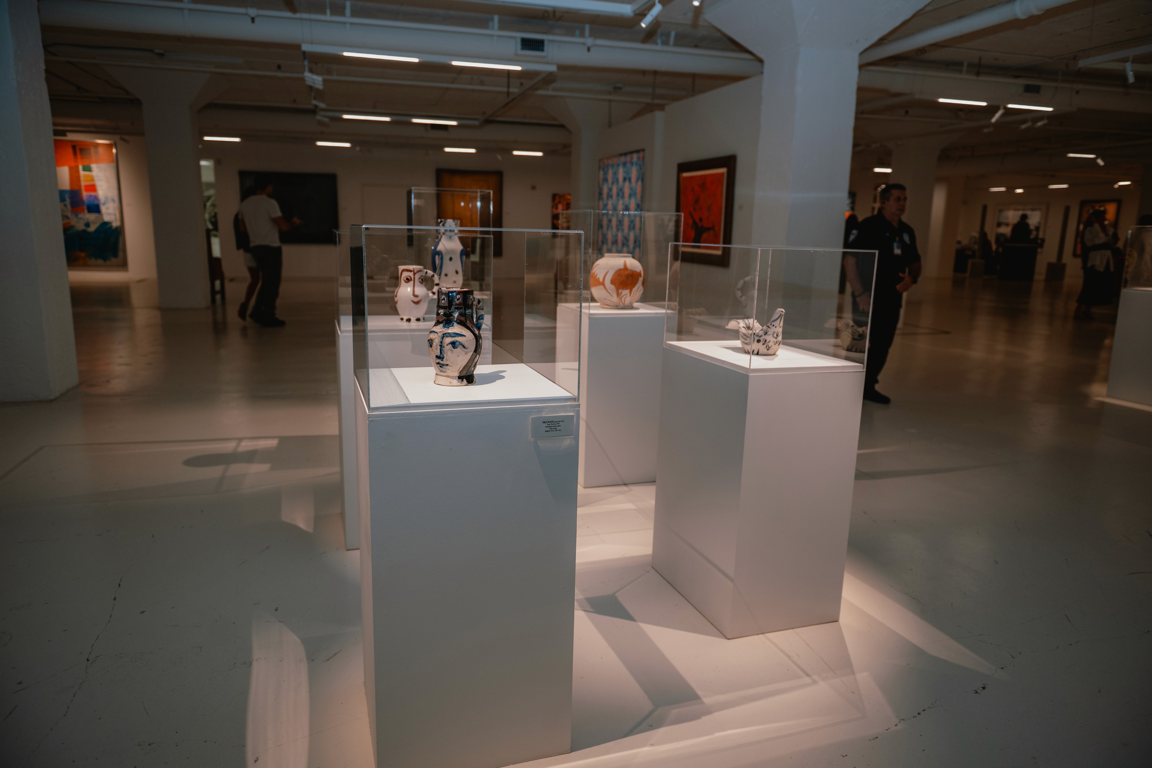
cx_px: 576
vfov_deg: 53.1
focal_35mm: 24
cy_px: 384
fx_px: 768
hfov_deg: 73.7
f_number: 2.8
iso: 800
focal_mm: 24
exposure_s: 1/125
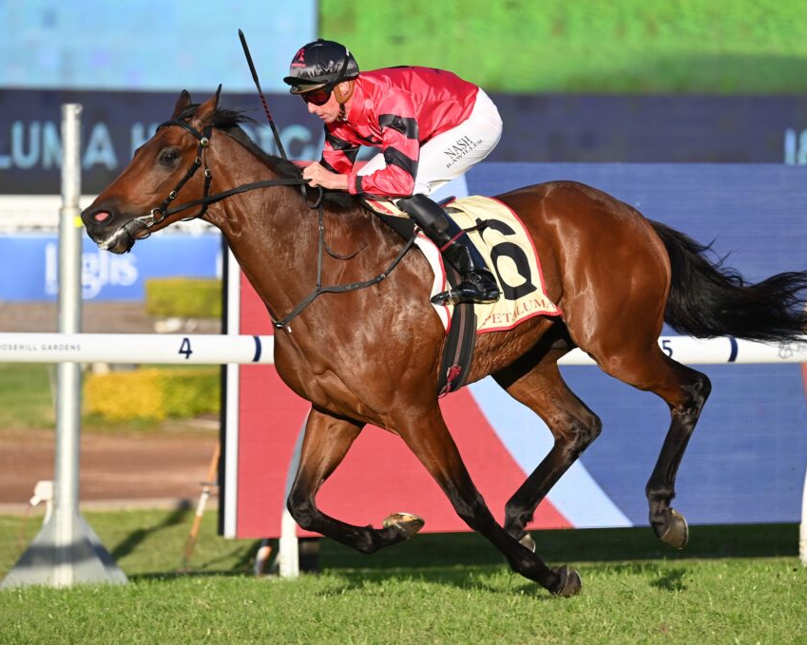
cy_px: 323
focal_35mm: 351
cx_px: 445
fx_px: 8382
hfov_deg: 5.5
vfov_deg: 4.4
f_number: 5.6
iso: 720
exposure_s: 1/2000
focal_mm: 310
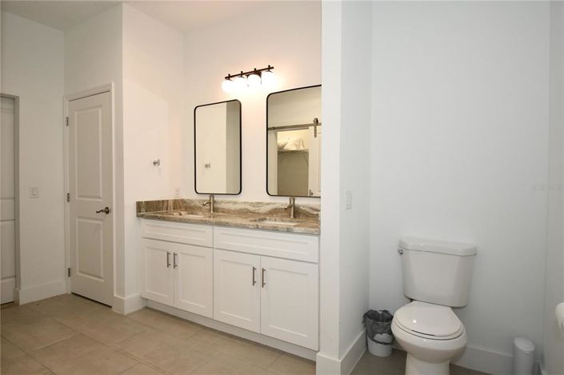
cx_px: 282
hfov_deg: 86.9
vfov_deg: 64.5
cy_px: 188
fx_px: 297
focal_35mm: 19
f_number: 5
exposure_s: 1/60
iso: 560
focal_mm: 13
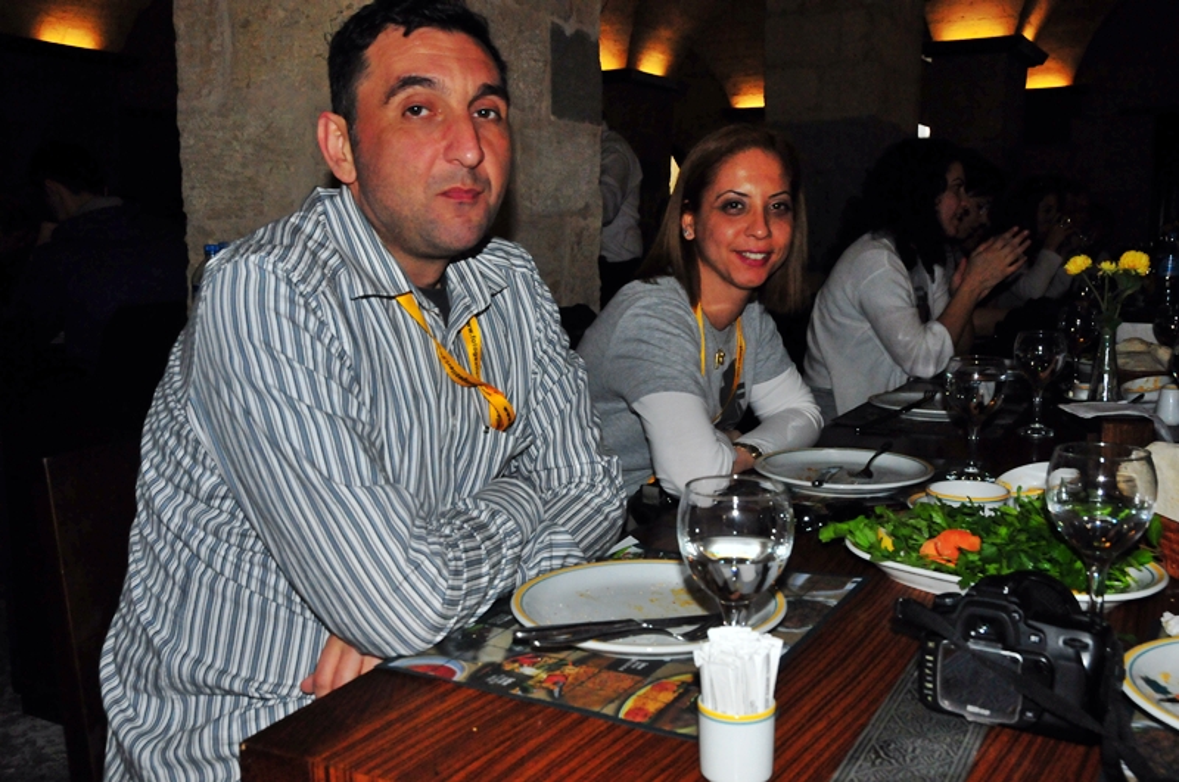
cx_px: 590
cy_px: 391
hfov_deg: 57.3
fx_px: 1079
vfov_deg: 39.9
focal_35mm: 33
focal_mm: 22
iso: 1600
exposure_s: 1/60
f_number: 9
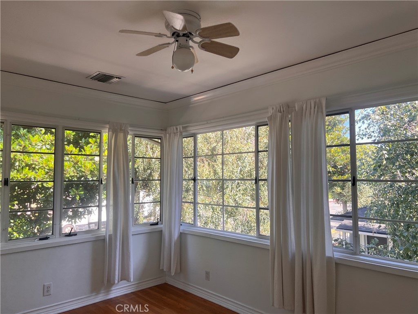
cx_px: 209
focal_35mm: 26
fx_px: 314
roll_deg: -0.6
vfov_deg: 53.1
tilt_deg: +3.7
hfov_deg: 67.3
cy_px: 157
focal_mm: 5.7
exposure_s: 1/266
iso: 40
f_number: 1.5
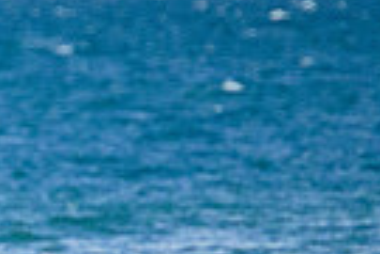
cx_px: -231
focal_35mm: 3918
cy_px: 338
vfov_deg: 0.4
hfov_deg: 0.5
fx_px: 41353
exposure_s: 1/1250
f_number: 11
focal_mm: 800
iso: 3200
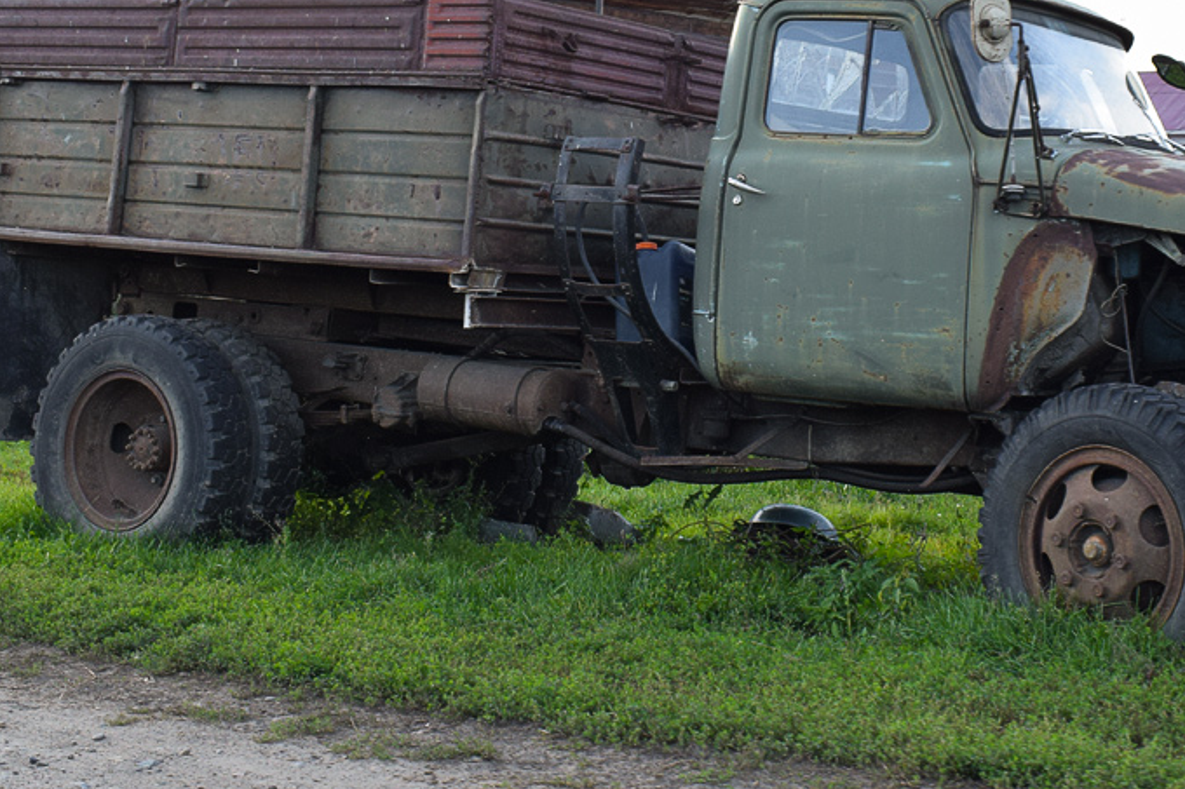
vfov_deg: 21.9
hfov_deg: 32.7
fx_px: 2003
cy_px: 132
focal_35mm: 61
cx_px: 775
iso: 400
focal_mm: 23
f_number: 7.1
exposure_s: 1/200
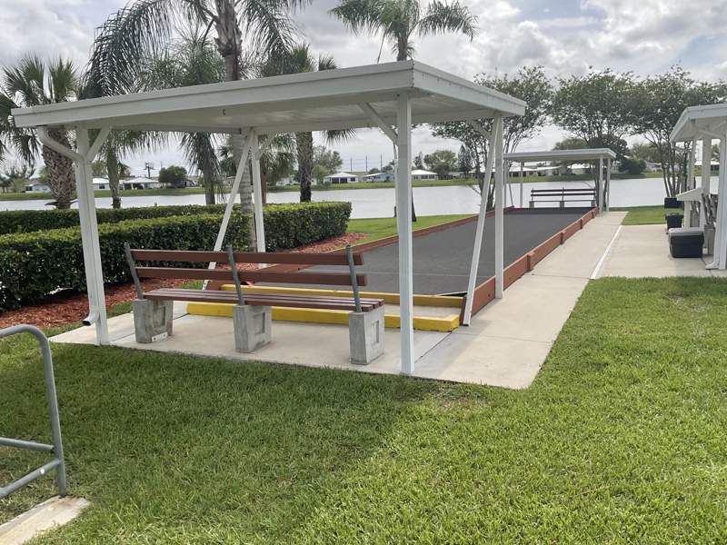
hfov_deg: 61.7
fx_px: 609
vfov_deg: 48.2
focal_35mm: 29
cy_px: 272
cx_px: 364
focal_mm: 3
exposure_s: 1/1912
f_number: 1.8
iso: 16
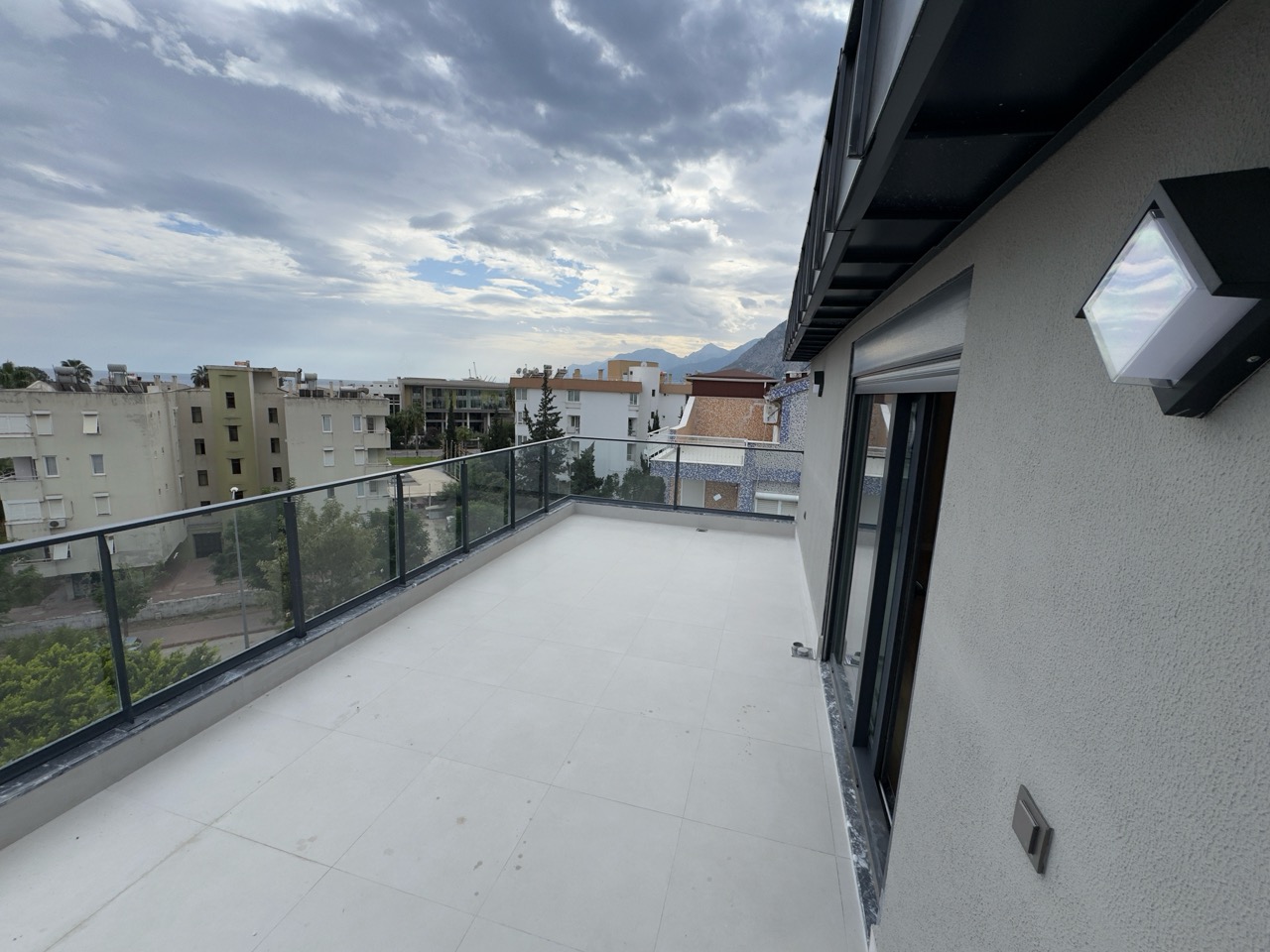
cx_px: 635
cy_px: 476
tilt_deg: -9.4
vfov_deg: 85.7
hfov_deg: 102.1
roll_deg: -2.3
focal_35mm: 14
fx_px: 514
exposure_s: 1/1600
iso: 50
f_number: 2.2
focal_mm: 2.22
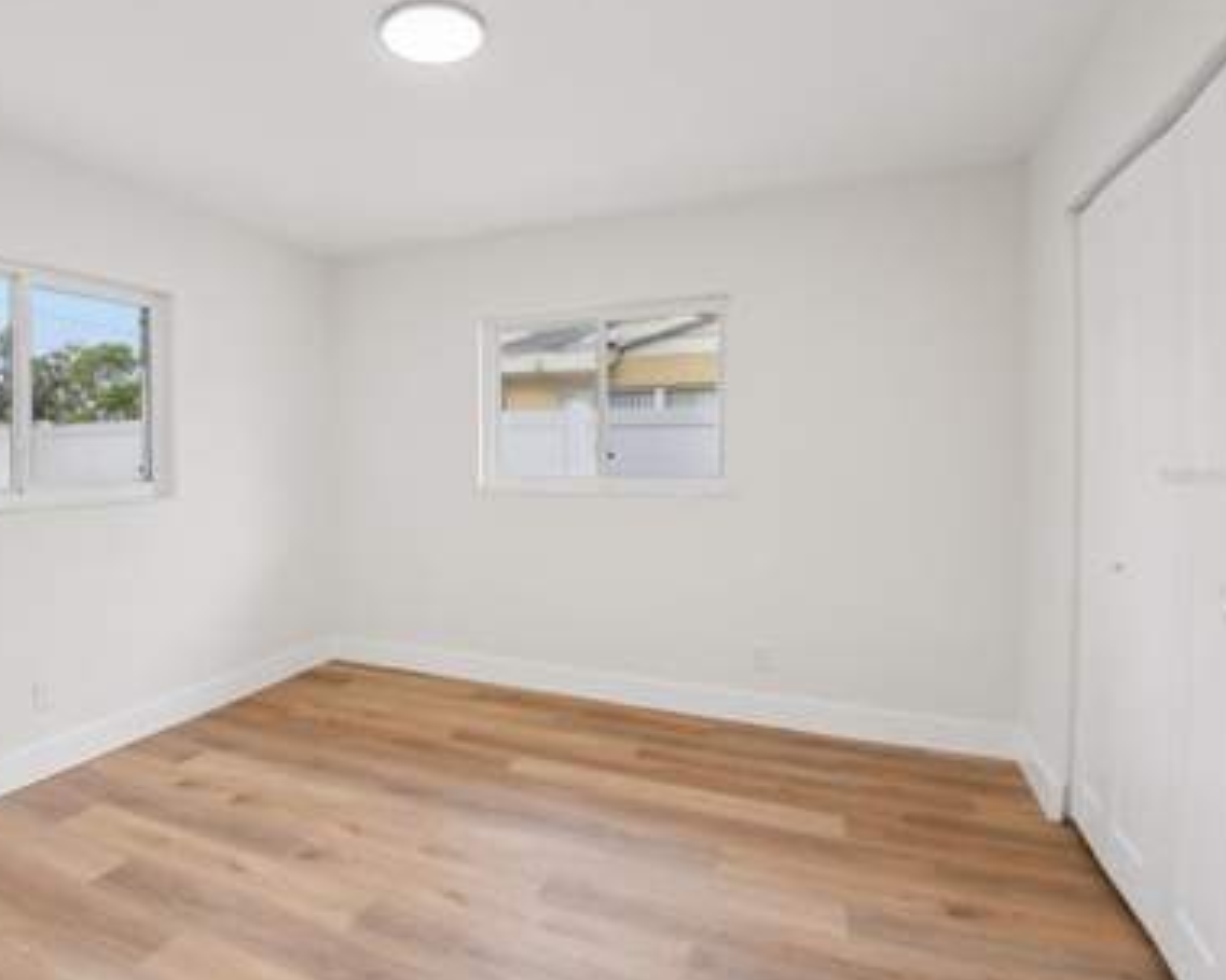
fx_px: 689
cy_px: 474
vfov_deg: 70.8
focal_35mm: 19
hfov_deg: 81.9
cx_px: 469
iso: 400
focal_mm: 16
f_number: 8
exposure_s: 1/40
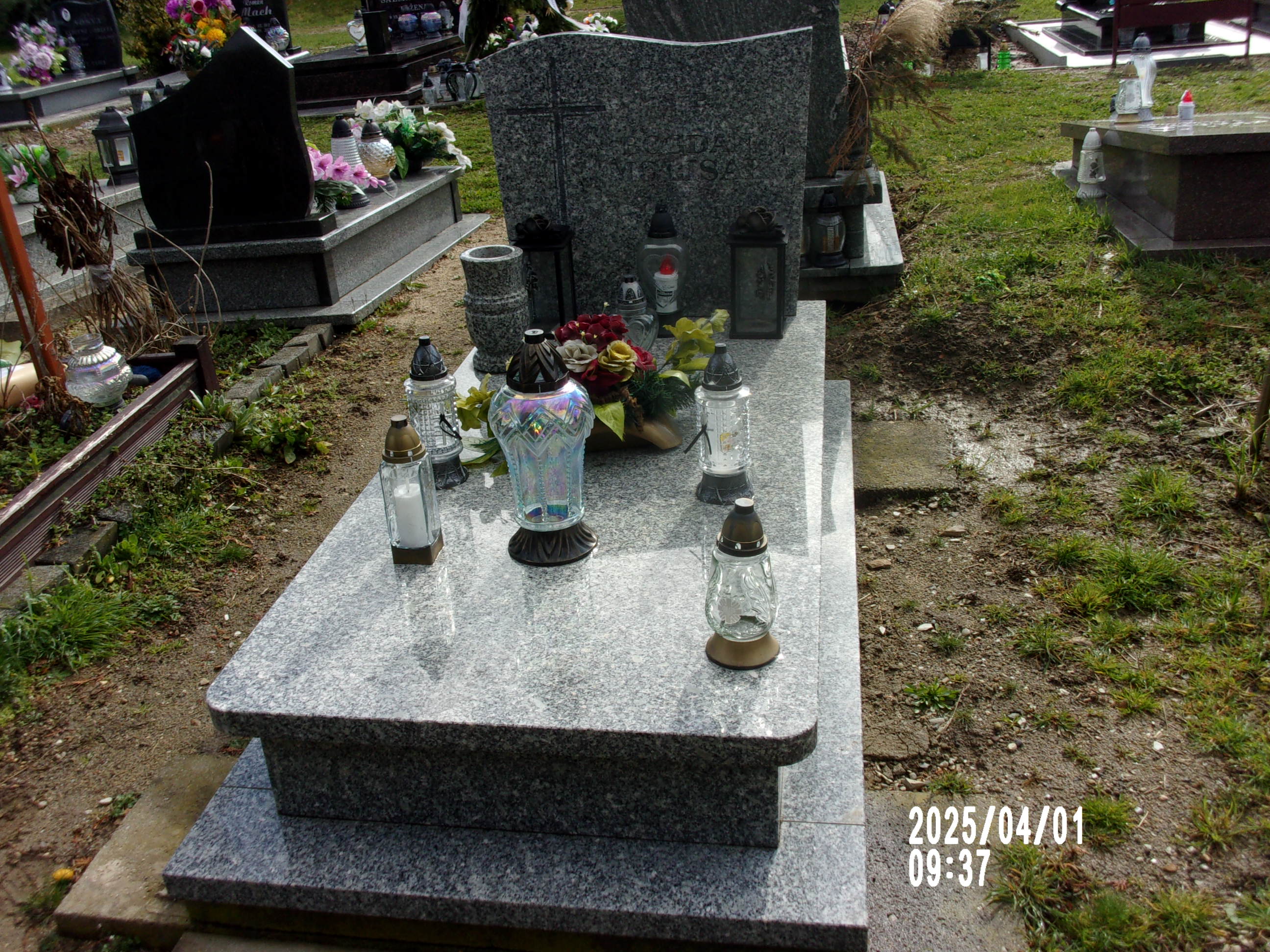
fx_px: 1321
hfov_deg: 51.4
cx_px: 635
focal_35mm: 36
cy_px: 476
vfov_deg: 39.7
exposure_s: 1/70
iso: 80
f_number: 11.8
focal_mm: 6.4
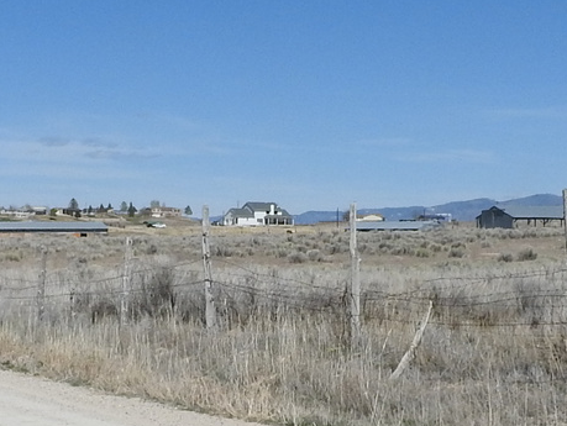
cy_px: 293
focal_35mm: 107
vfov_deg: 13.8
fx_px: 1754
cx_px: 294
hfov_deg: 18.4
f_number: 4.8
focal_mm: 4.3
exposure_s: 1/1600
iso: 100
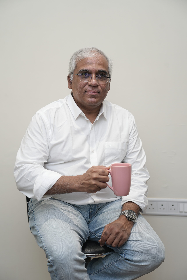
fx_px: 475
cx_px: 94
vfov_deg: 32.9
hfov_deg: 22.3
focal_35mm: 61
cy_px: 140
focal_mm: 61
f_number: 4
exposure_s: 1/160
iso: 160
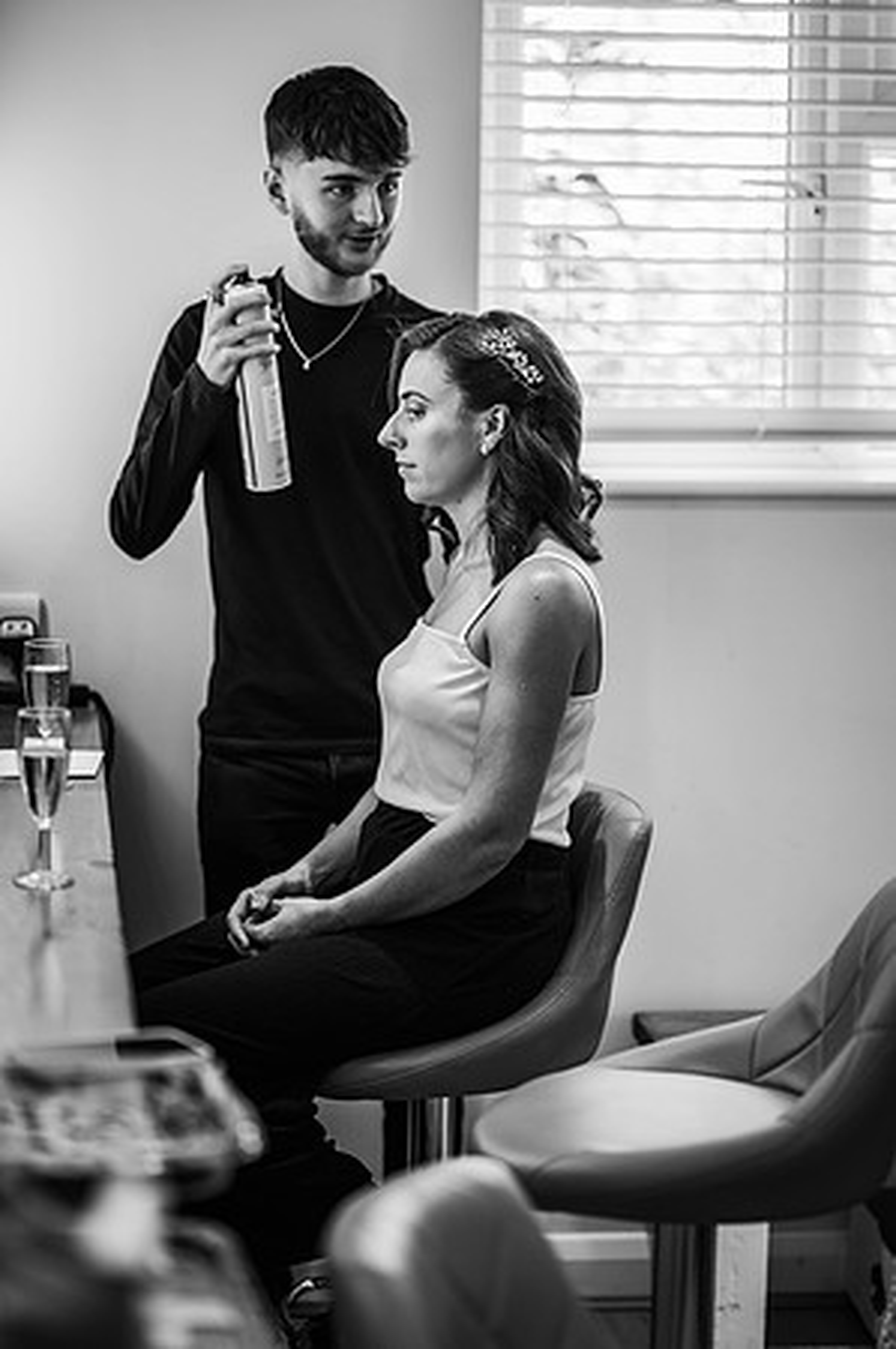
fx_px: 3180
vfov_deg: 23.9
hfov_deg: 16.0
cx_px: 448
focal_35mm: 85
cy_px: 674
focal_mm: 85
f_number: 2
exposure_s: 1/200
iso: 200
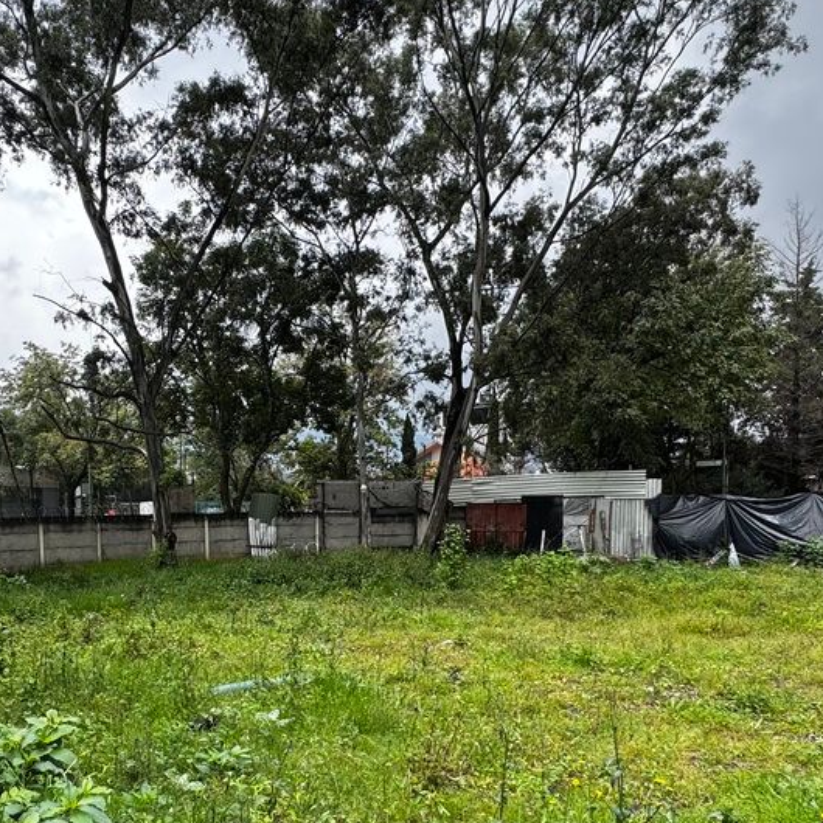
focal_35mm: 28
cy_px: 562
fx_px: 753
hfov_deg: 56.2
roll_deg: +1.7
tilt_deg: -2.3
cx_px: 281
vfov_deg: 55.8
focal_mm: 2.22
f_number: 2.2
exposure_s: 1/370
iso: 40
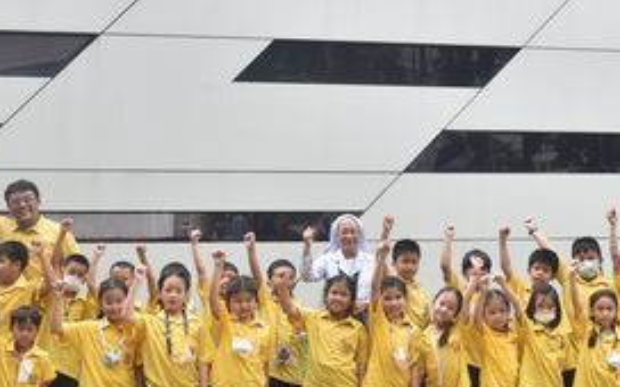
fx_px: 1065
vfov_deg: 20.5
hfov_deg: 32.4
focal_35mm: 63
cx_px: 374
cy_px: 123
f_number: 4
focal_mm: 28
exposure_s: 1/80
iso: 400
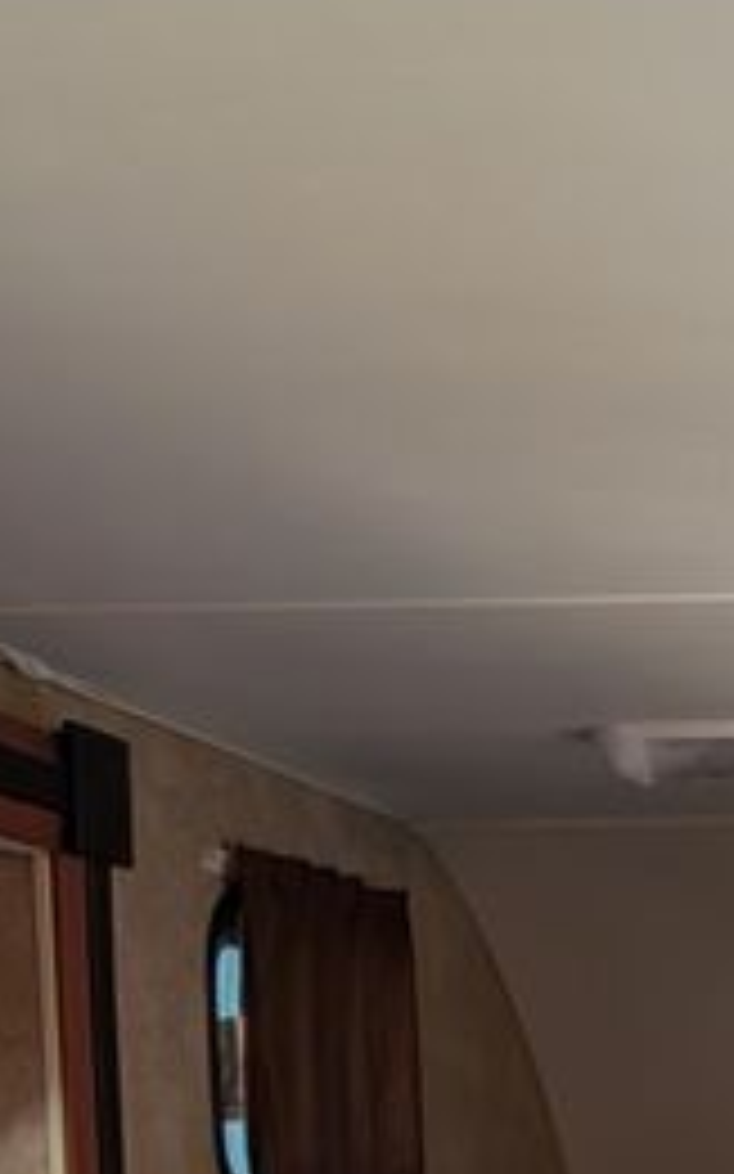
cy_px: 1678
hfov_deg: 11.8
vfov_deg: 18.7
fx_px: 3202
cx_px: 1407
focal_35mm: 100
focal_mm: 6.9
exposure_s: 1/79.4
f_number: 1.68
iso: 21
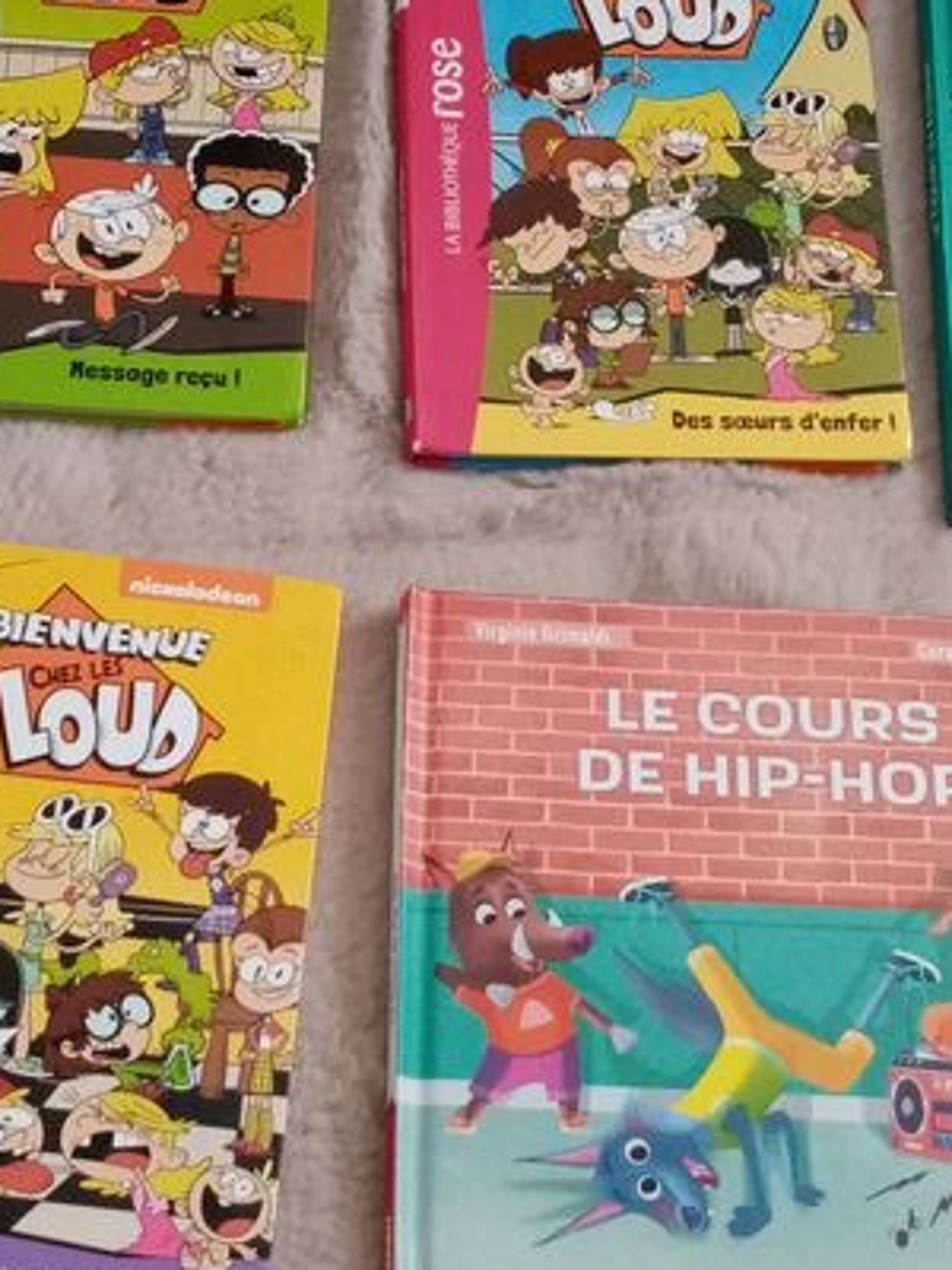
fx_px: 2383
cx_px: 346
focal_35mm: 65
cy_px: 619
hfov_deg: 22.5
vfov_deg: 29.8
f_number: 1.8
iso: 401
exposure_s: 1/33.3
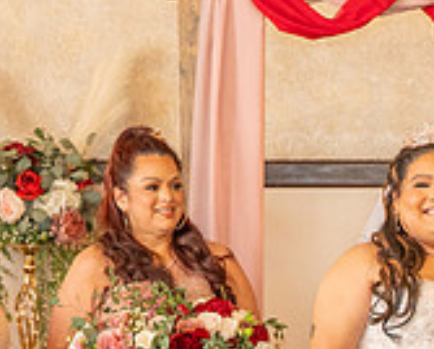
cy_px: 478
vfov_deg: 6.7
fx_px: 2932
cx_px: 450
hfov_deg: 8.4
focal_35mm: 228
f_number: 2.8
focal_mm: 70
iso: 1600
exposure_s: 1/125
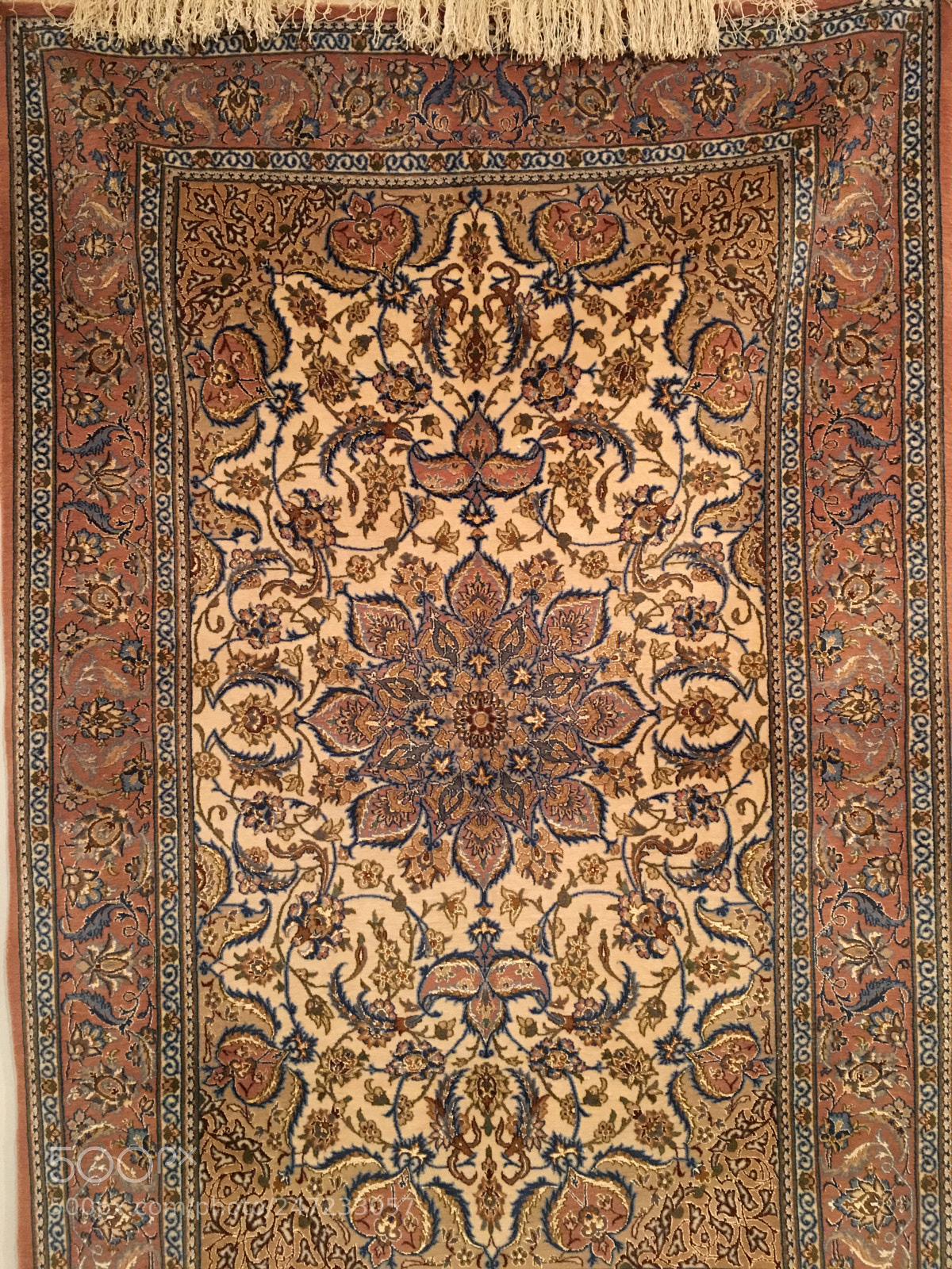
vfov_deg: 61.7
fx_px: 1063
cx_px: 476
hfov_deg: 48.2
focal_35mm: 29
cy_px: 634
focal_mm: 4.15
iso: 100
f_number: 2.2
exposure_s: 1/17
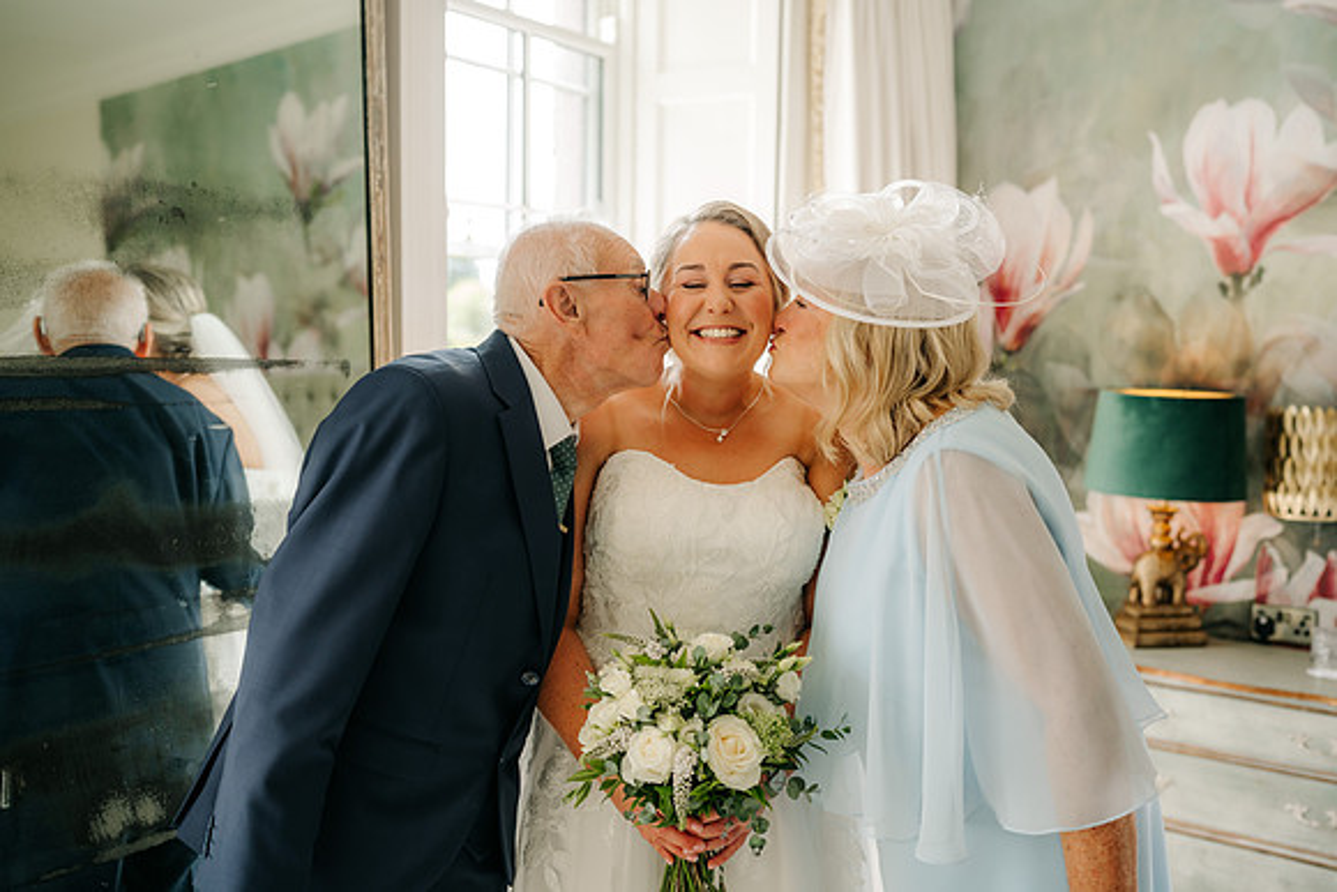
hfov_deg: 54.4
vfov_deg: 37.9
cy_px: 446
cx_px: 668
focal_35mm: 35
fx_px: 1300
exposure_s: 1/200
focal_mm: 35
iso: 200
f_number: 2.2
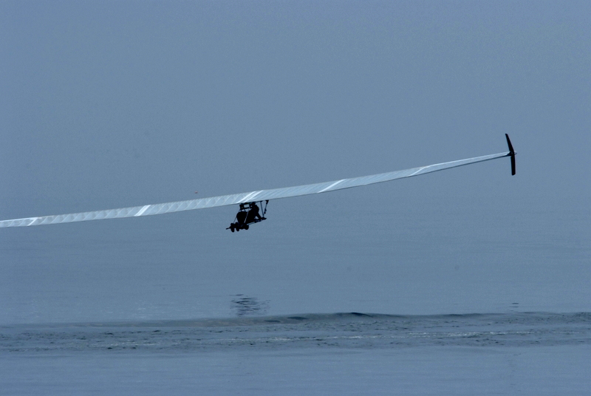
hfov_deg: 2.7
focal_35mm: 750
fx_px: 12331
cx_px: 296
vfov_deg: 1.8
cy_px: 198
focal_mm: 500
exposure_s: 1/1000
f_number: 16
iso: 400
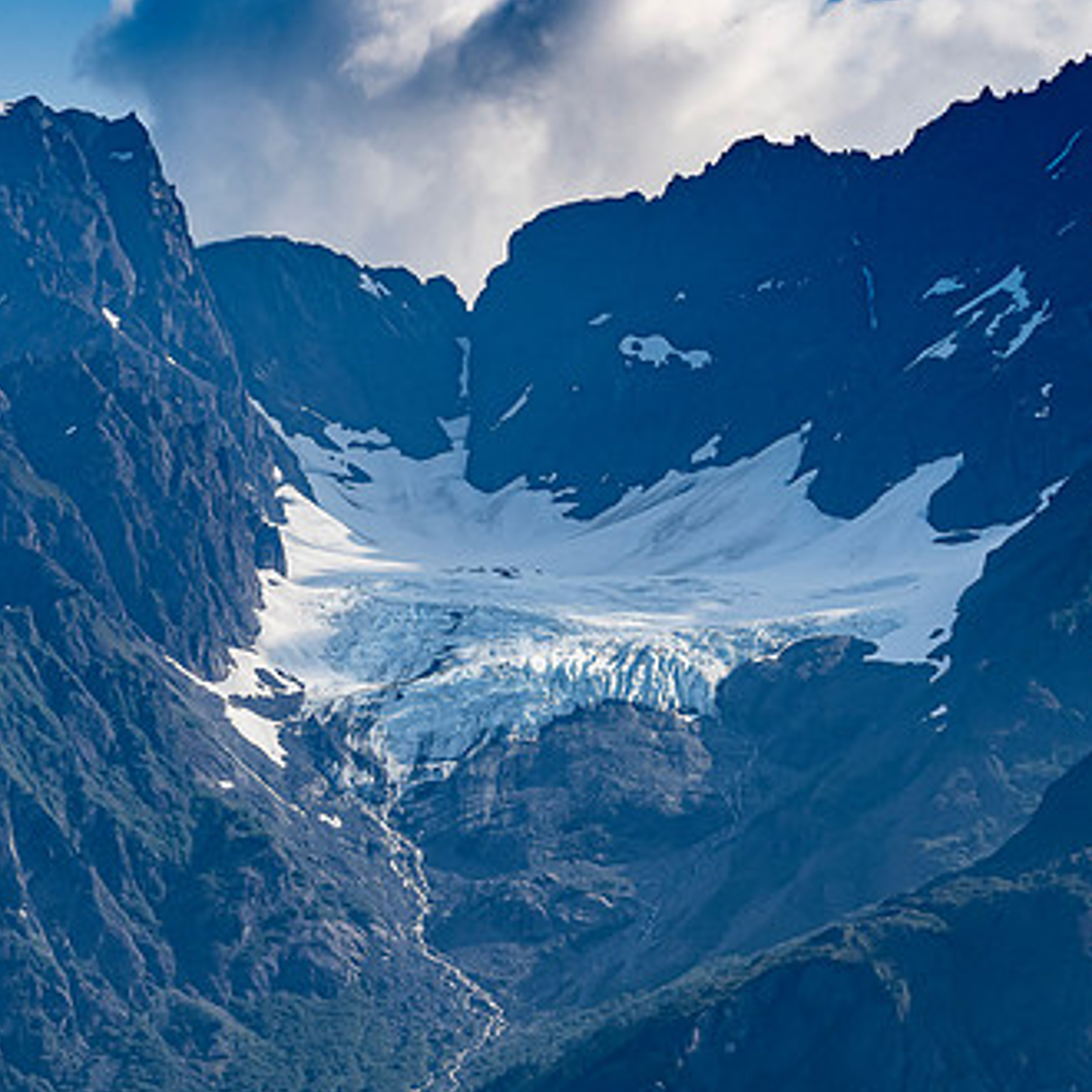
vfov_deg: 8.8
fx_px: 7102
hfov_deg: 8.8
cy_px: 660
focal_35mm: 199
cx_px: 592
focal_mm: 64
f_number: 5
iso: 250
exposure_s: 1/1600
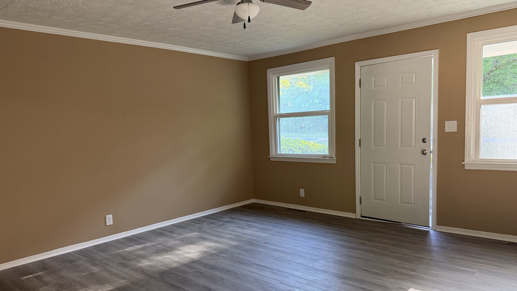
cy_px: 164
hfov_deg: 69.9
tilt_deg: -4.7
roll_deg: +2.8
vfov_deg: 42.8
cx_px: 258
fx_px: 370
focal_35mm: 27
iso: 400
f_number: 1.78
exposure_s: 1/120
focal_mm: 6.76
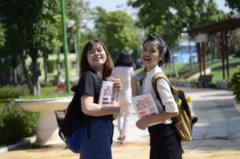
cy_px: 80
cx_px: 120
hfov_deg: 22.7
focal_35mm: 90
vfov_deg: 15.1
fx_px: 599
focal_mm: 60
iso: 200
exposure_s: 1/2500
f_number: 2.8
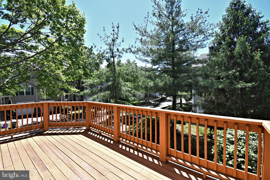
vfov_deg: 77.3
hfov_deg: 100.4
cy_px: 90
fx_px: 112
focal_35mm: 15
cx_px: 135
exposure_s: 1/5000
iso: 2500
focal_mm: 10
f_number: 6.3
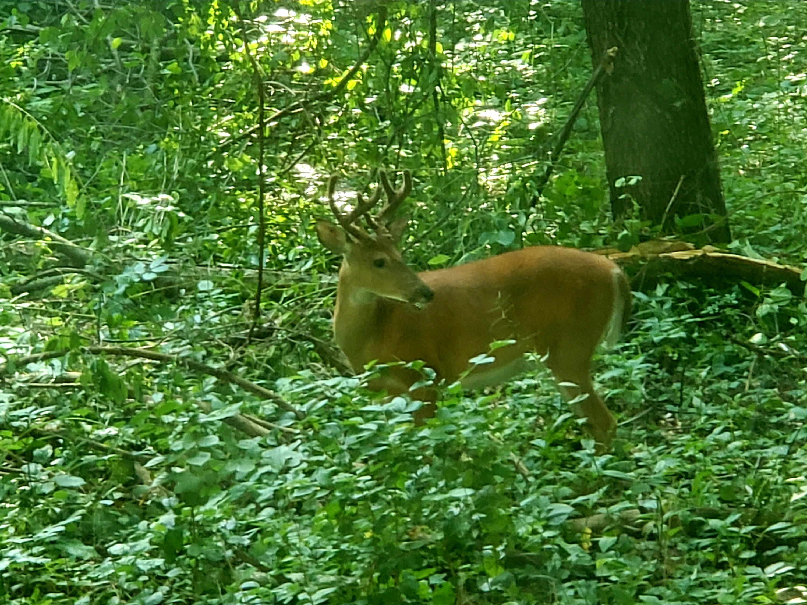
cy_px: 302
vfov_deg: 28.0
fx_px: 1212
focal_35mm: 52
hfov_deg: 36.8
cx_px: 404
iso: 125
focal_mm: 6
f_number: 2.4
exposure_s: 1/33
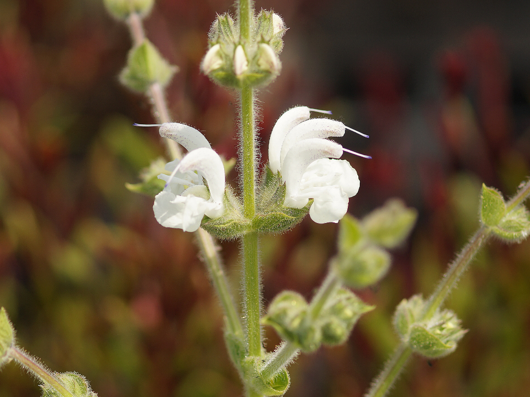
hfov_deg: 12.1
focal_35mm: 163
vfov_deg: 9.1
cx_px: 237
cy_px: 199
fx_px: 2495
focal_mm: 100
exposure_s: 1/800
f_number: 3.2
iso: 100
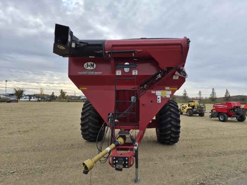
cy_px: 92
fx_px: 164
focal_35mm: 23
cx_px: 124
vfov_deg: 58.9
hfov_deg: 73.9
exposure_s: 1/3728
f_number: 1.8
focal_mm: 5.4
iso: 80
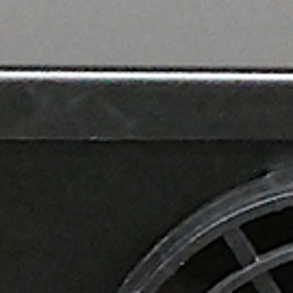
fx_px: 9605
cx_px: 486
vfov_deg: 1.7
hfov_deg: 1.7
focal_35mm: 1003
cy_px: 521
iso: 1600
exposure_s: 1/15
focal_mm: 28.7
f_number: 7.1
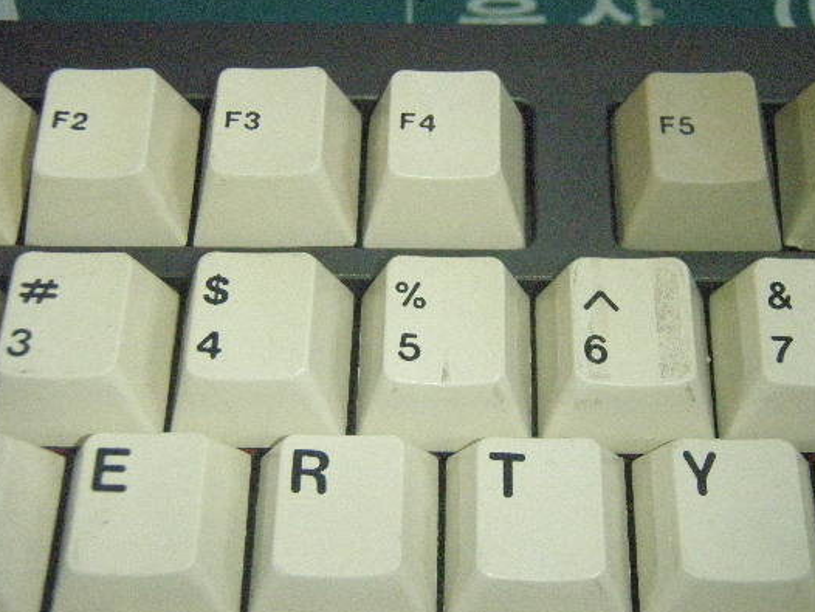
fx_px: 1460
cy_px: 276
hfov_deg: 31.1
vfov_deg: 23.7
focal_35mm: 62
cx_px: 462
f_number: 4
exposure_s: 1/100
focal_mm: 9.13
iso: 800
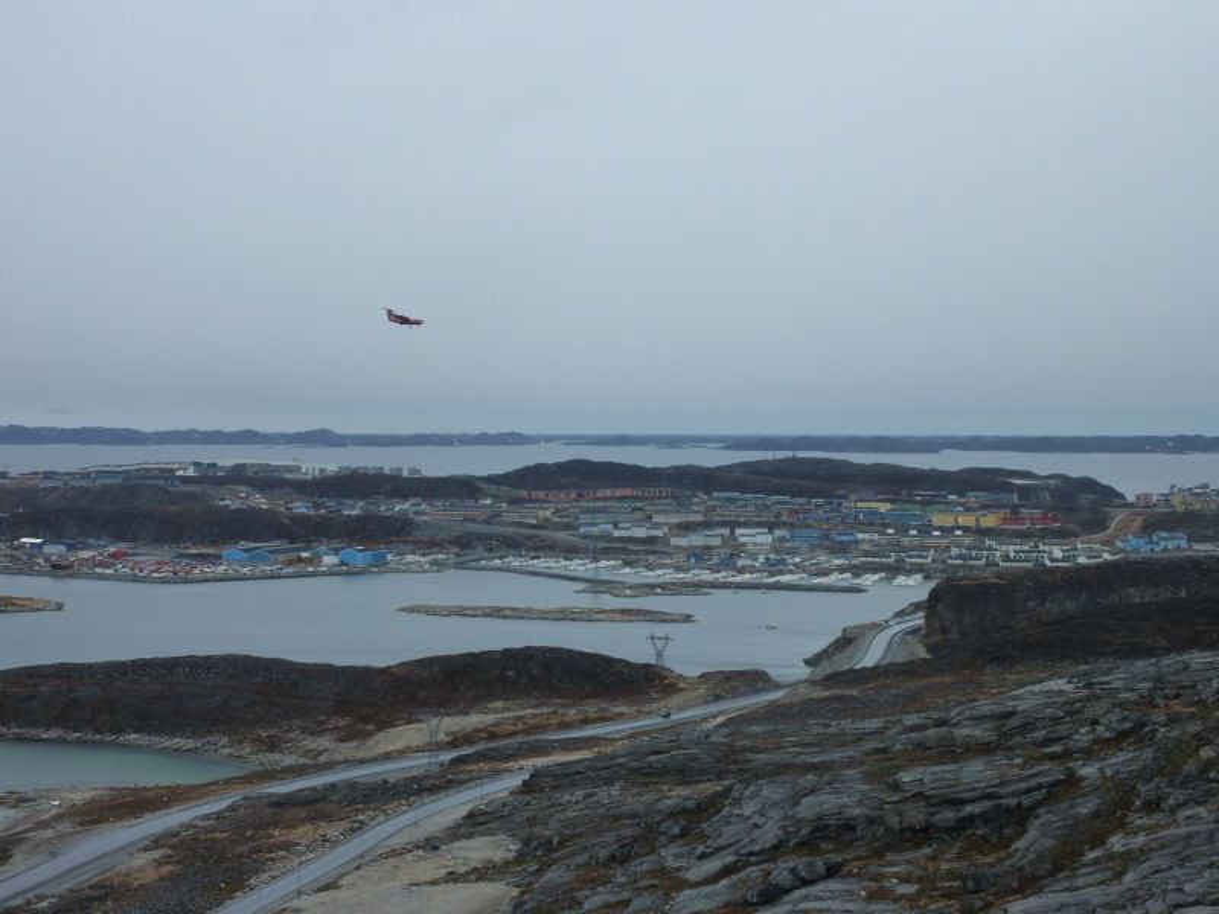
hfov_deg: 42.1
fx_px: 1585
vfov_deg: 32.2
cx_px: 610
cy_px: 457
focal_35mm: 45
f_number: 5
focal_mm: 7.3
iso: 125
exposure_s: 1/400
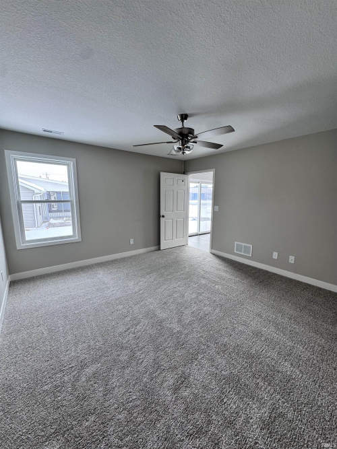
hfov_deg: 85.7
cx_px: 168
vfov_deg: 102.1
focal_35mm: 14
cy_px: 224
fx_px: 182
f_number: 2.2
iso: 64
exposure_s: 1/120
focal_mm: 2.22
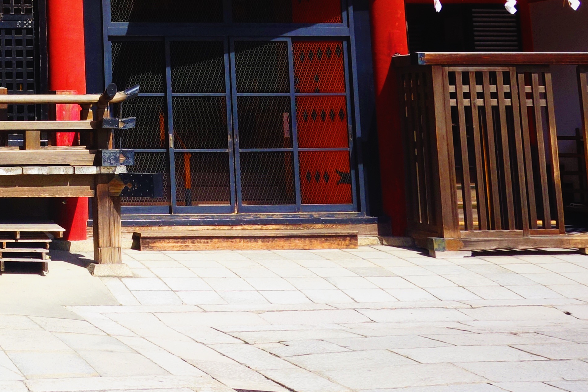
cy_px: -85
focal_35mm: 80
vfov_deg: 16.3
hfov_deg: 23.2
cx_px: -122
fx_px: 1307
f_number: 8
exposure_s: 1/200
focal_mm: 10.4
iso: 125
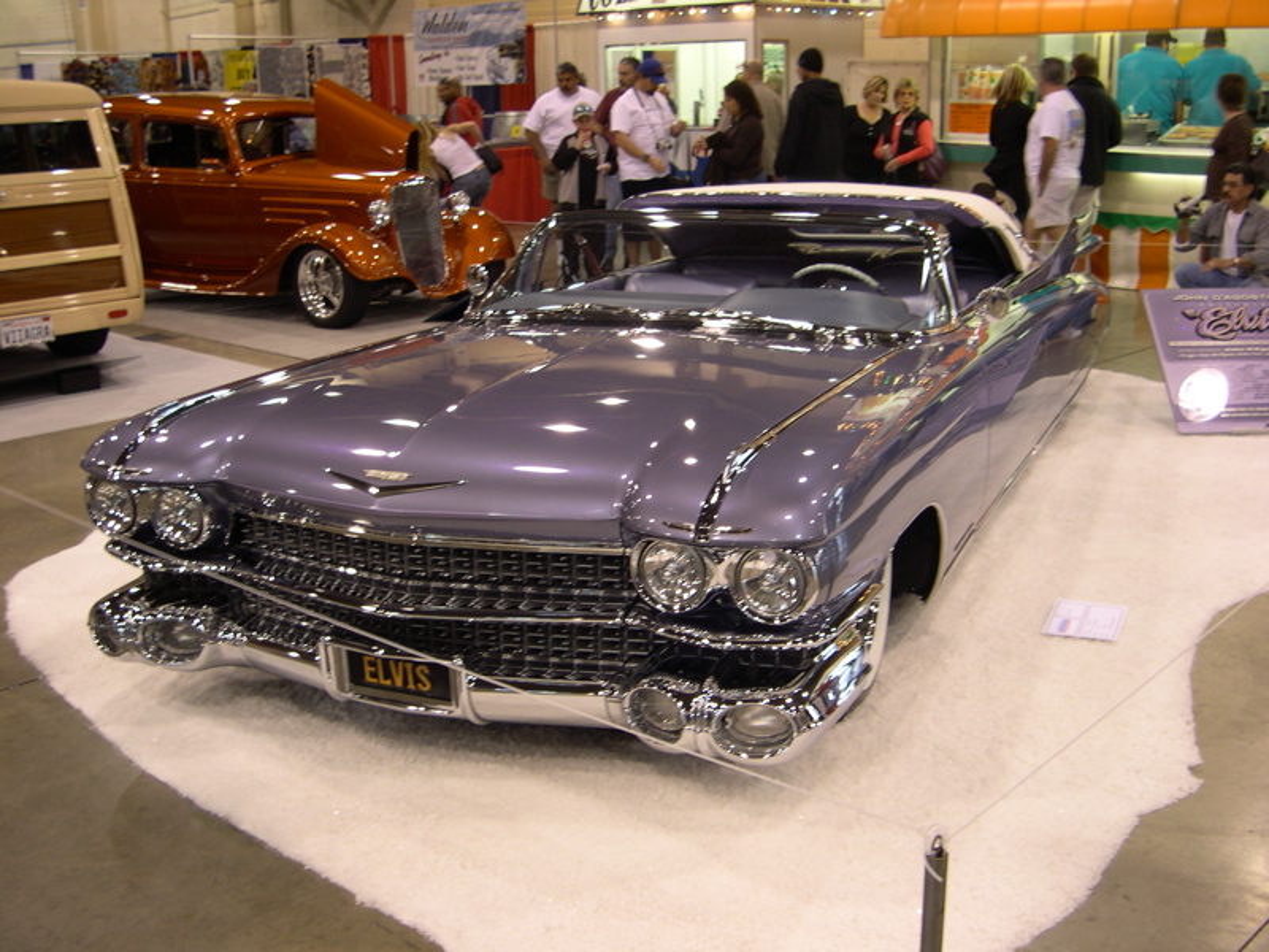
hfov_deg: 49.0
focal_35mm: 38
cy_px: 476
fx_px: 1393
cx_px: 634
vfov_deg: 37.7
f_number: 2.8
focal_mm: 8
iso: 100
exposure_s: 1/33.7
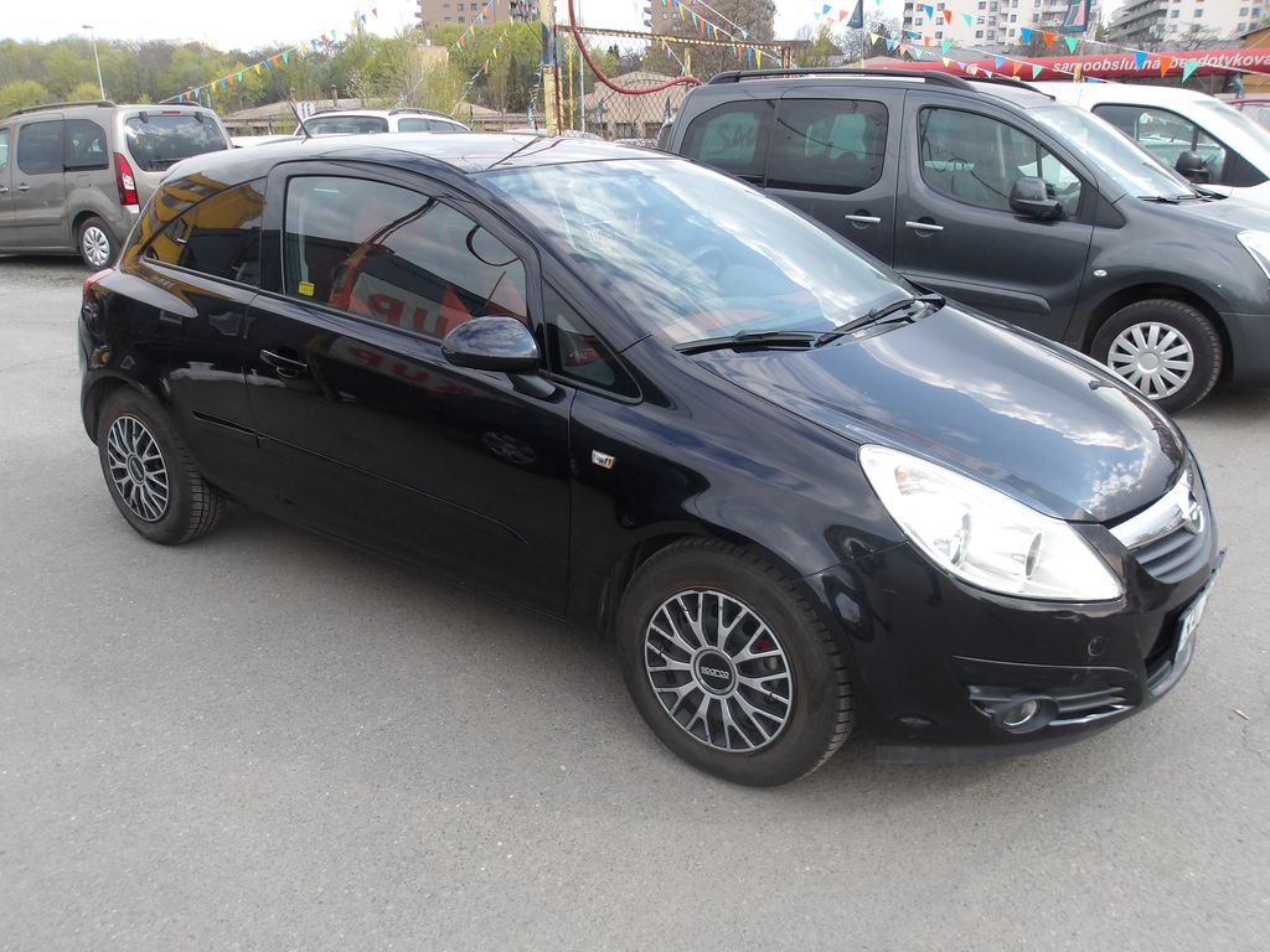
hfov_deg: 65.3
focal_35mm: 27
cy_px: 476
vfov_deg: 51.4
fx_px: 991
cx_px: 635
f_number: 3
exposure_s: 1/342
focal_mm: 4.9
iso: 100
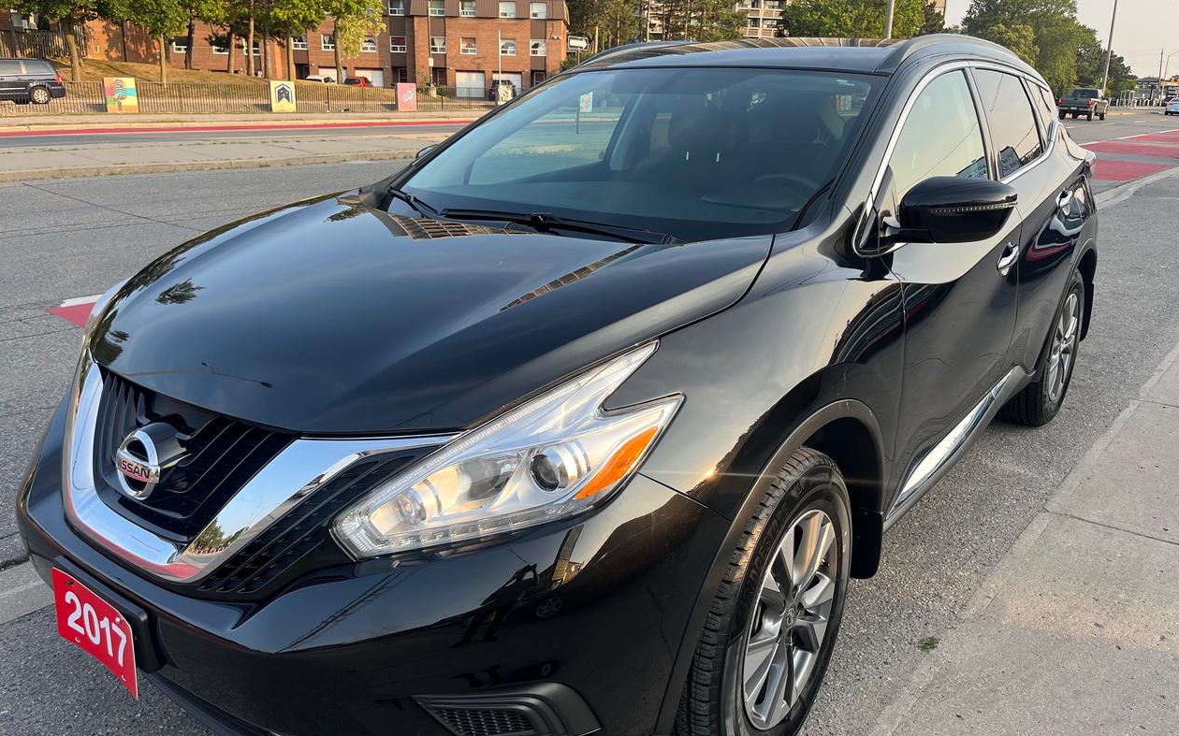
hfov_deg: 66.5
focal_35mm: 28
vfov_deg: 44.5
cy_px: 367
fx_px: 900
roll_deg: -1.0
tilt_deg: -16.5
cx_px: 598
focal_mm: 5.1
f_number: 1.6
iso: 50
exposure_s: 1/497
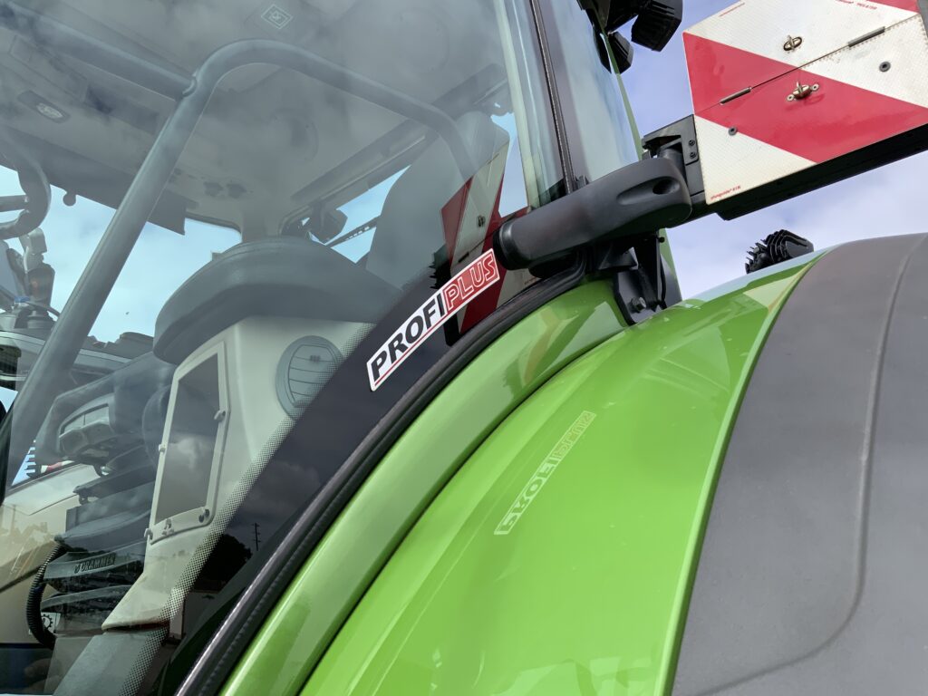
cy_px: 348
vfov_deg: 48.2
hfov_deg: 61.7
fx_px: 777
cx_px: 464
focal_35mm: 29
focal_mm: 3
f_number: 1.8
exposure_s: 1/770
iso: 16
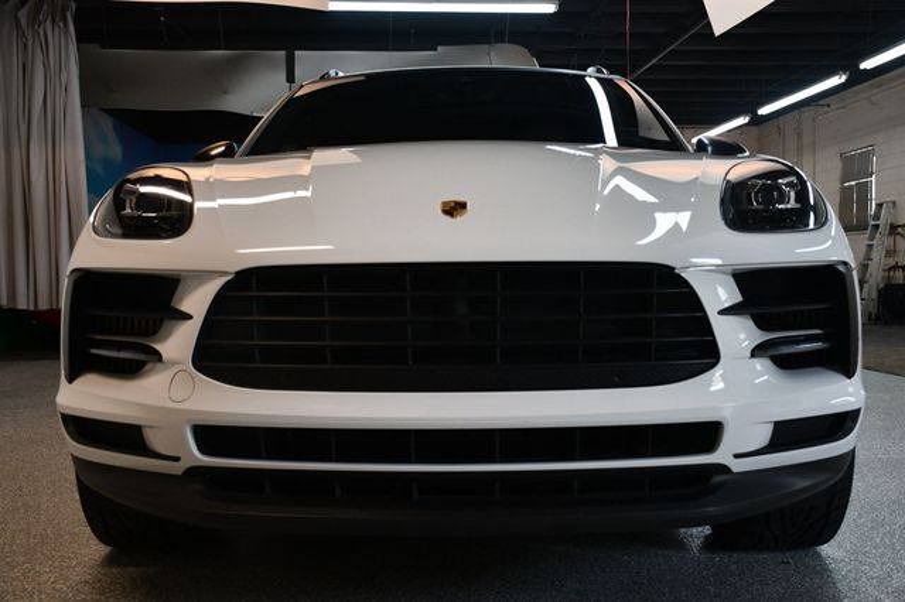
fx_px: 980
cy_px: 301
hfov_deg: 49.6
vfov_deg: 34.2
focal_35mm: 39
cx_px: 452
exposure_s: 1/160
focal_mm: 26
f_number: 3.8
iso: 800
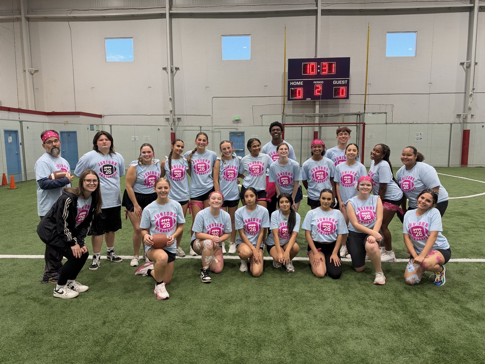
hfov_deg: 71.6
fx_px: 336
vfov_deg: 56.8
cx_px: 242
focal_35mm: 24
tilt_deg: -6.4
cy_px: 182
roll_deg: +0.4
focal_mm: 6.93
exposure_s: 1/120
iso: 250
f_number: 1.8
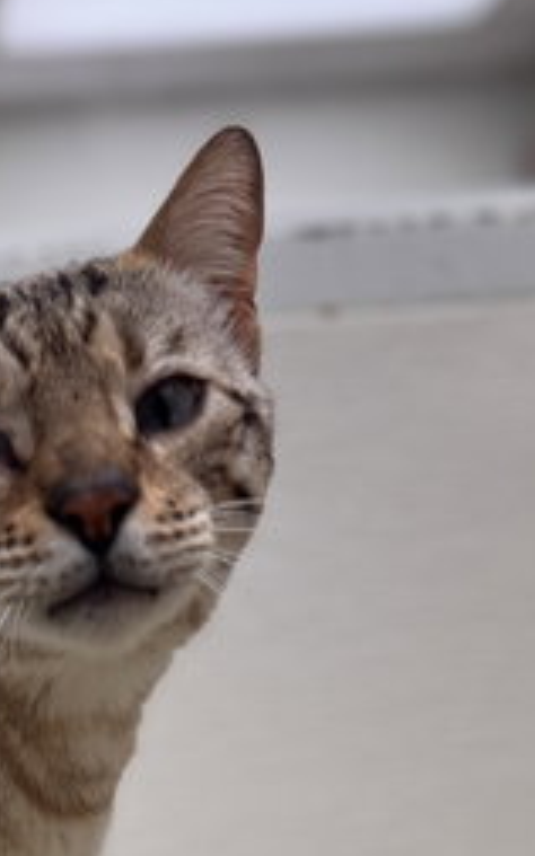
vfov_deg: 29.3
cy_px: 776
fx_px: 1564
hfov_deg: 18.8
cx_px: -10
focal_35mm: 67
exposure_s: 1/121
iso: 100
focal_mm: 6.76
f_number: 1.78
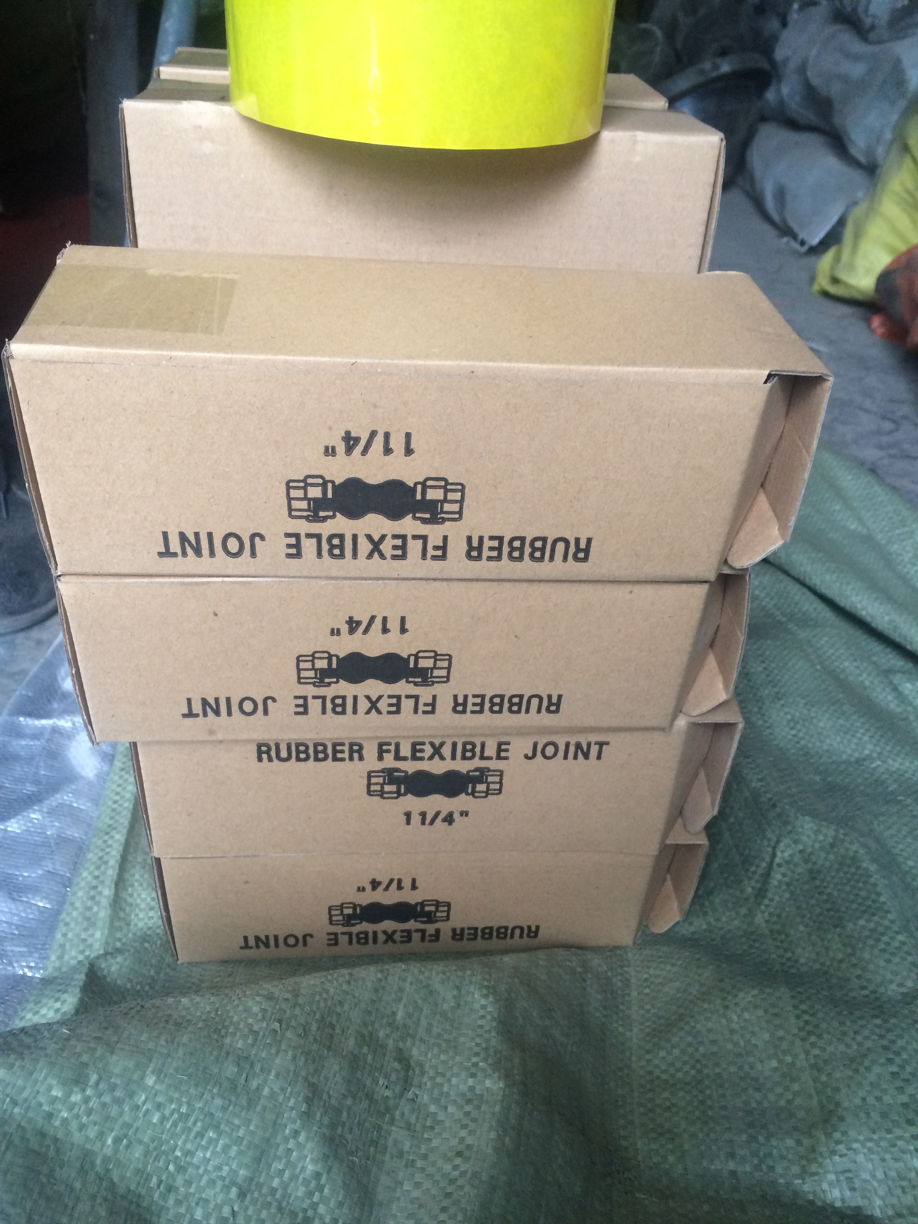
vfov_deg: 61.7
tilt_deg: -33.4
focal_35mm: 29
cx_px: 459
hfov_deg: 48.2
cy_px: 612
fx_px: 1025
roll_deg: -2.6
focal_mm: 4.15
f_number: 2.2
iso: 125
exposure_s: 1/30
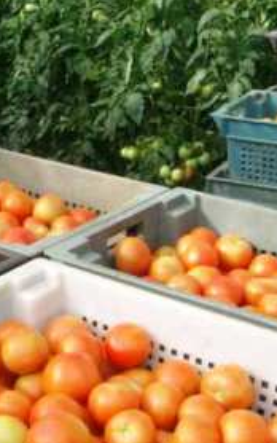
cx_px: 48
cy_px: 209
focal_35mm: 58
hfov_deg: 22.0
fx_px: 700
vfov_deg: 35.1
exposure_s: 1/73
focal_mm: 6.4
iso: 64
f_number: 5.7
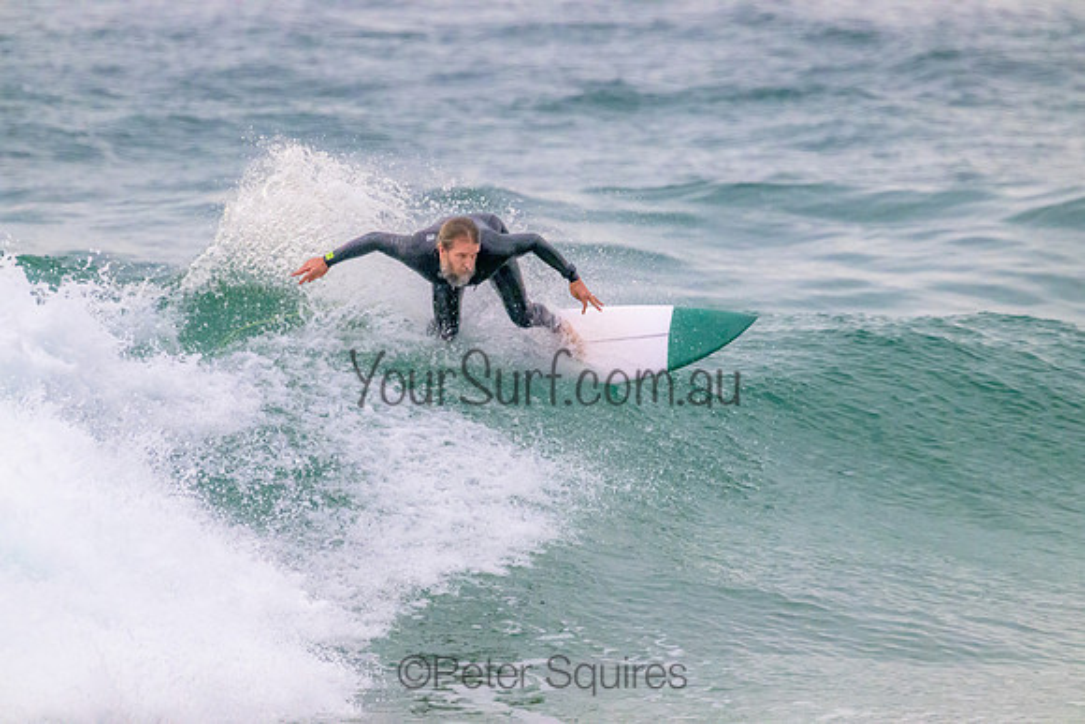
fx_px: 24116
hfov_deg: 2.6
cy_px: 362
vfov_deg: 1.7
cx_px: 542
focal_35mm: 800
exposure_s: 1/2000
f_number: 11
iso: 14400
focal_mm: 800
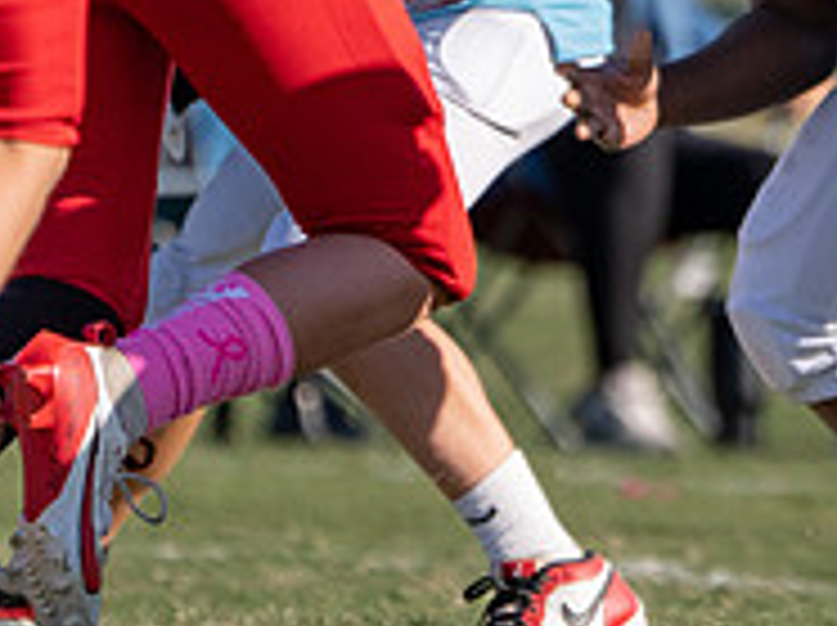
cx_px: 1094
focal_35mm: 1849
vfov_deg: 0.8
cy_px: 105
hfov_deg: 1.1
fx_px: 44650
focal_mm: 400
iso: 400
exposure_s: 1/2000
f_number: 5.6
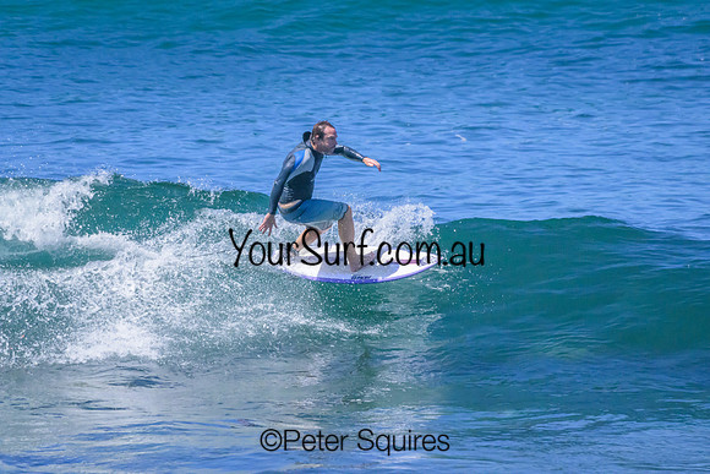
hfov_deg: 4.1
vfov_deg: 2.8
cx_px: 355
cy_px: 237
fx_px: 9863
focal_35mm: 500
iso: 9000
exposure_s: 1/2000
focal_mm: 500
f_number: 11
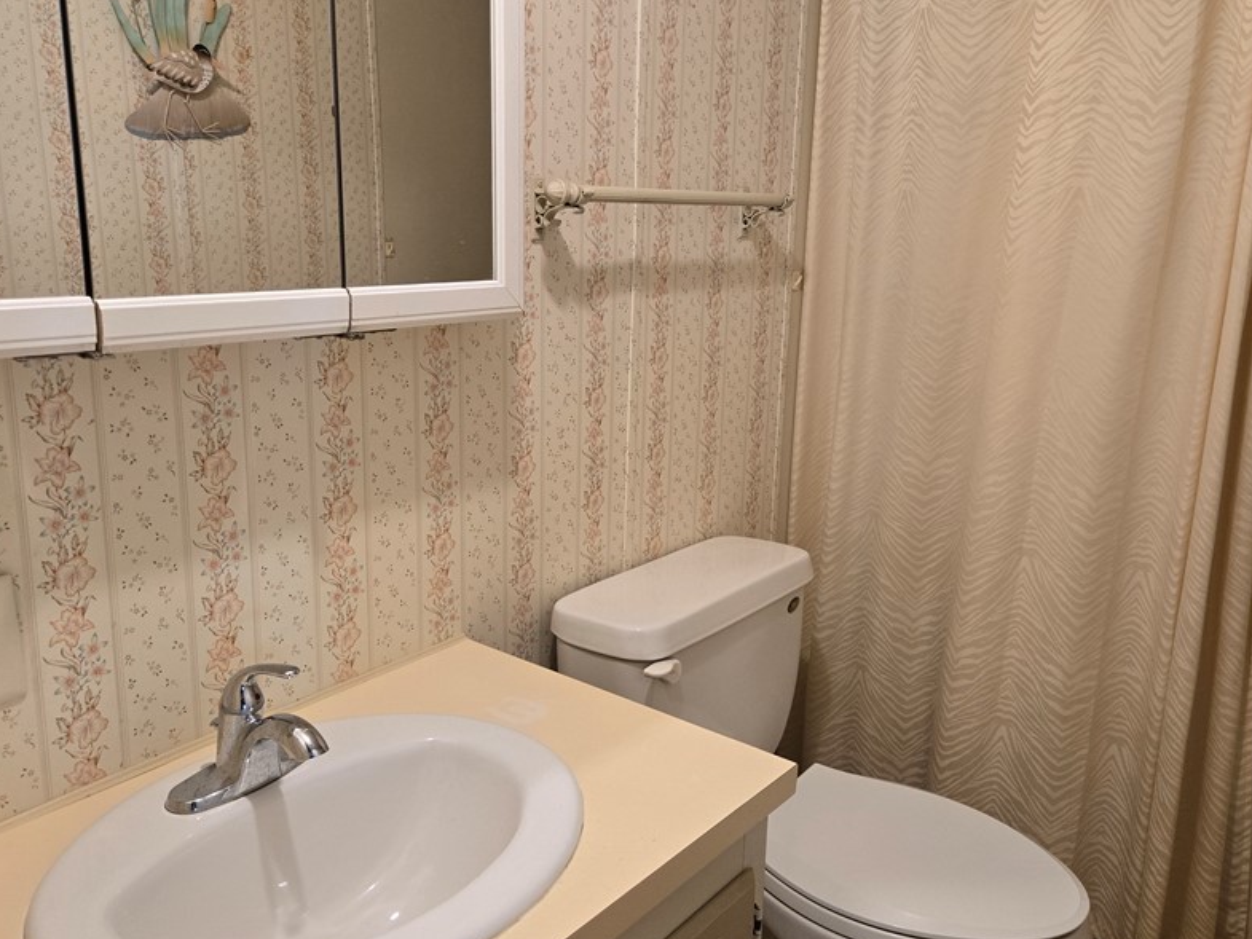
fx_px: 1085
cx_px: 628
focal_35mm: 30
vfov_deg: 46.8
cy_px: 472
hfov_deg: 60.0
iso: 250
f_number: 1.8
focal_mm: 5.4
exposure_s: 1/120
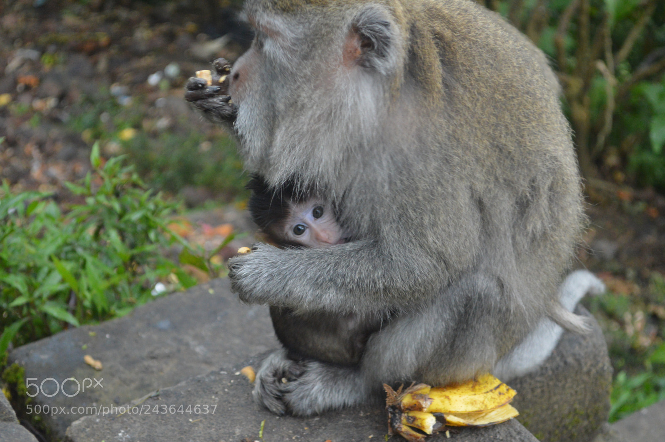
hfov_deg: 24.6
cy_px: 221
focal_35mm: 82
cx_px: 332
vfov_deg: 16.5
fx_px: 1523
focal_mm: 55
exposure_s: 1/60
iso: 1600
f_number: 5.6
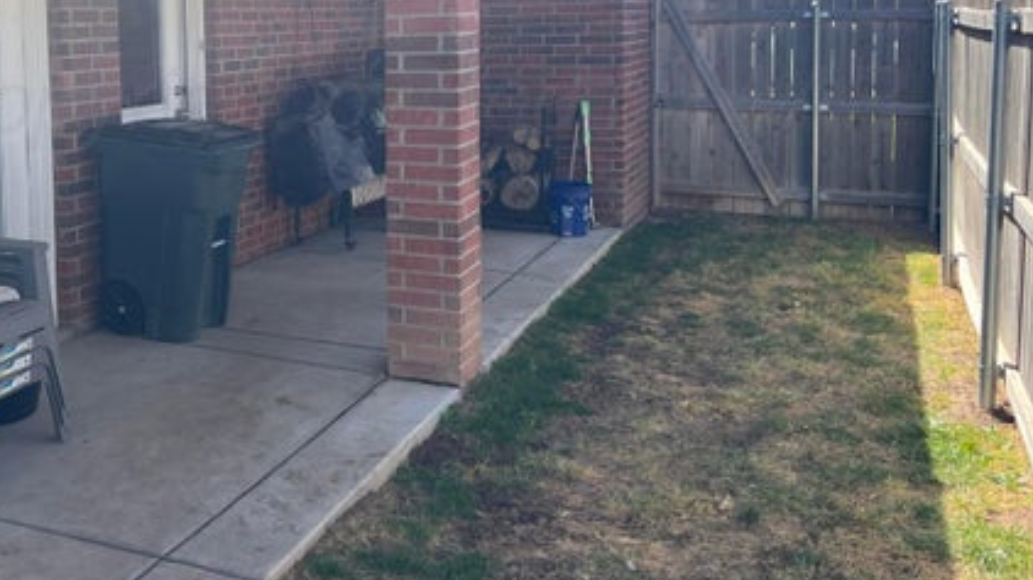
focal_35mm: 43
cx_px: 279
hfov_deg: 46.0
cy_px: 108
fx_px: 1177
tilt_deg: -5.2
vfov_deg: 27.1
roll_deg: +1.2
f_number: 1.5
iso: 50
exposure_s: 1/1431
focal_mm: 5.7
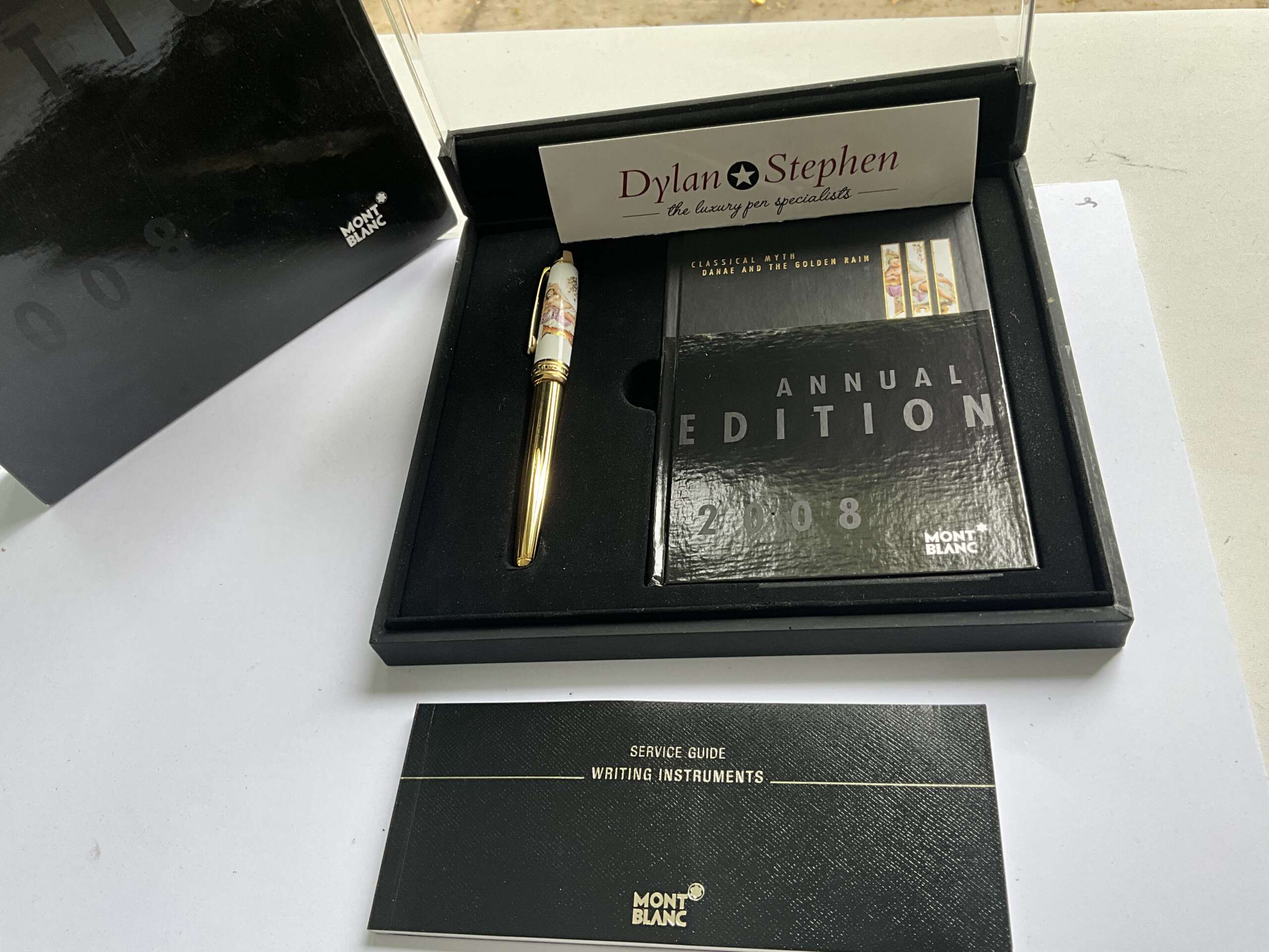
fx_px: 1063
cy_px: 476
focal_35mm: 29
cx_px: 634
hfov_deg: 61.7
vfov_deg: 48.2
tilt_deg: -52.6
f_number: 1.8
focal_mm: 3
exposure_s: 1/122
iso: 32
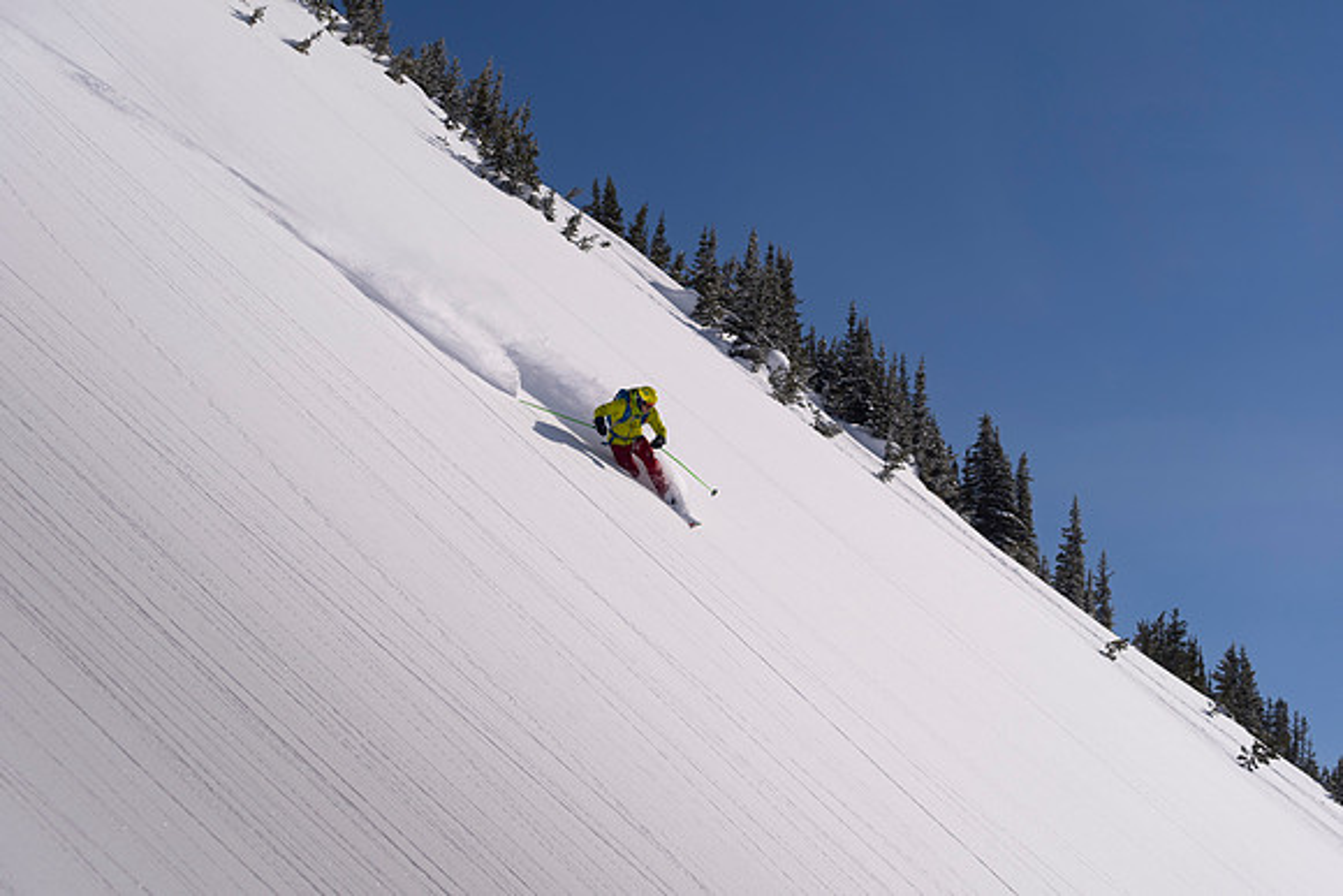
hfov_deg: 28.4
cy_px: 448
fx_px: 2652
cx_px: 672
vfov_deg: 19.2
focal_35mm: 71
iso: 100
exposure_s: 1/1600
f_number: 5.6
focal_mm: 70
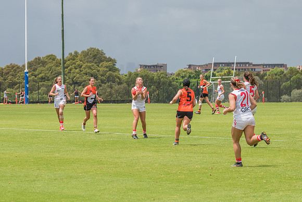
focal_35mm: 204
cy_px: 67
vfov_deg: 6.7
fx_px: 1715
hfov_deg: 10.1
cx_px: 184
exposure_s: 1/1250
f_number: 11
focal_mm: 120
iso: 800
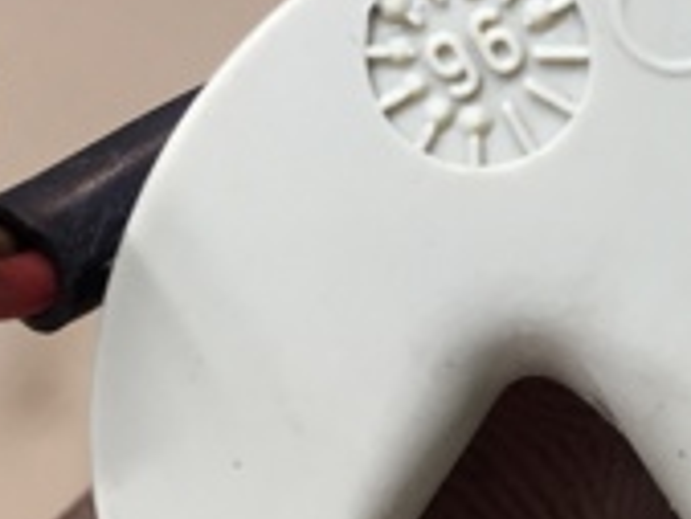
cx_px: 736
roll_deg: +24.7
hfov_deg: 17.3
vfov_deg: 13.4
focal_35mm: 110
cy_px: 90
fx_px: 2197
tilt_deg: -33.8
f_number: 2.2
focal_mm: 4.15
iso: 50
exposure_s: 1/33
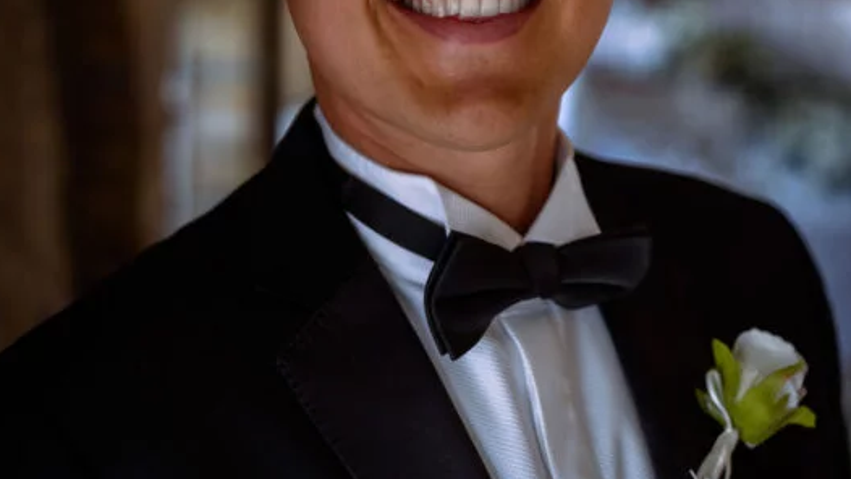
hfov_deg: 24.7
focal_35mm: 86
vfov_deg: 13.9
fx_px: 1941
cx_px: 423
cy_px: 52
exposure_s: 1/160
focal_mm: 54
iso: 400
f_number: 2.8
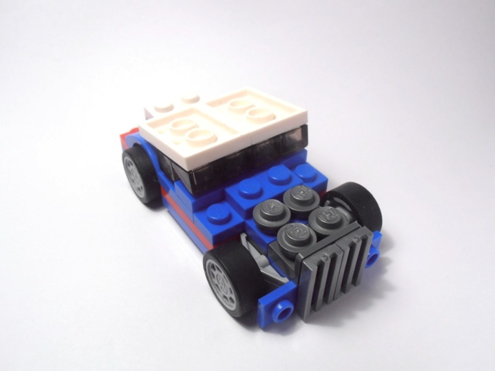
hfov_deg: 50.1
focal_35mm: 37
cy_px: 186
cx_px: 248
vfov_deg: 38.7
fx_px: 529
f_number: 3.9
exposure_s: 1/80
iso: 80
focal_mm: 6.61
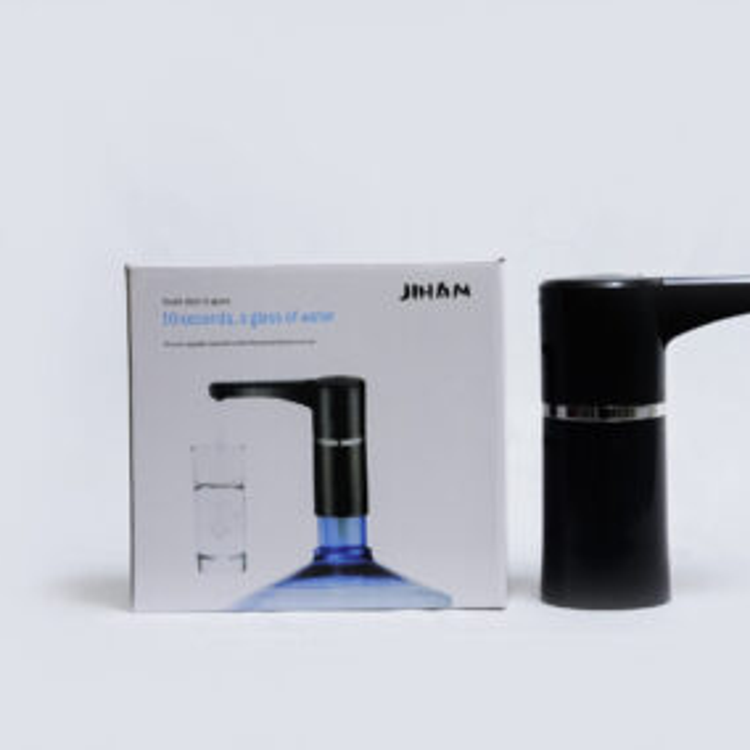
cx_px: 483
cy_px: 374
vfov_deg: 19.3
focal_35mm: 90
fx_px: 2206
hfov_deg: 19.2
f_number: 16
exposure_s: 1/160
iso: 6400
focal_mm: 70
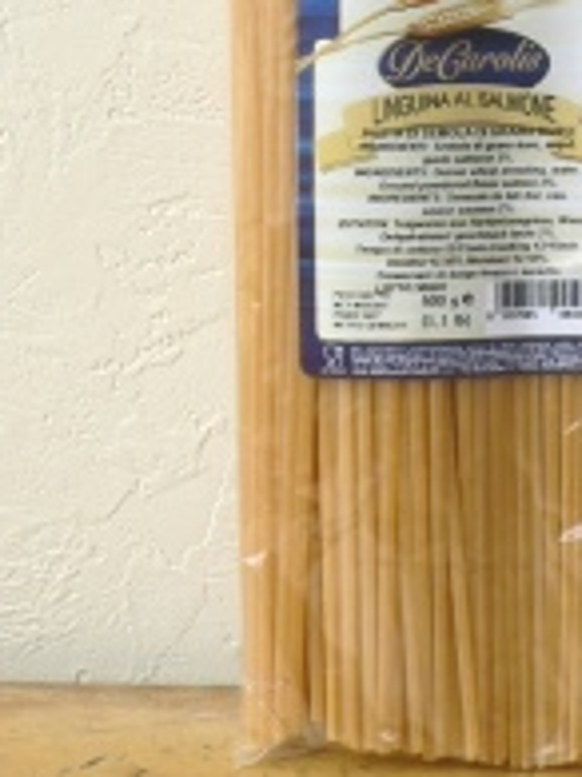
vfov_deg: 23.6
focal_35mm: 78
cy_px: -64
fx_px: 1750
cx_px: 486
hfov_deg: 18.7
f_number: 4
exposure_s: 1/100
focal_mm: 6.3
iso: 80
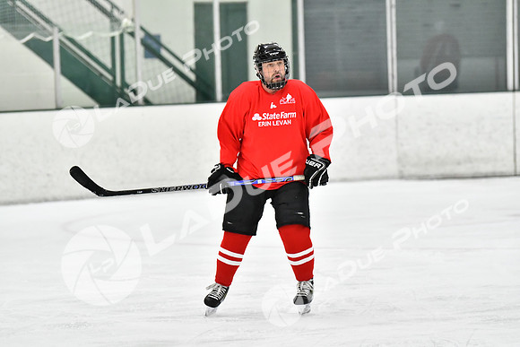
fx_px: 2817
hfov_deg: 10.5
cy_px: 174
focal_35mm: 195
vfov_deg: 7.0
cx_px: 260
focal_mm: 130
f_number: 2.8
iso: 5000
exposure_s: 1/1250
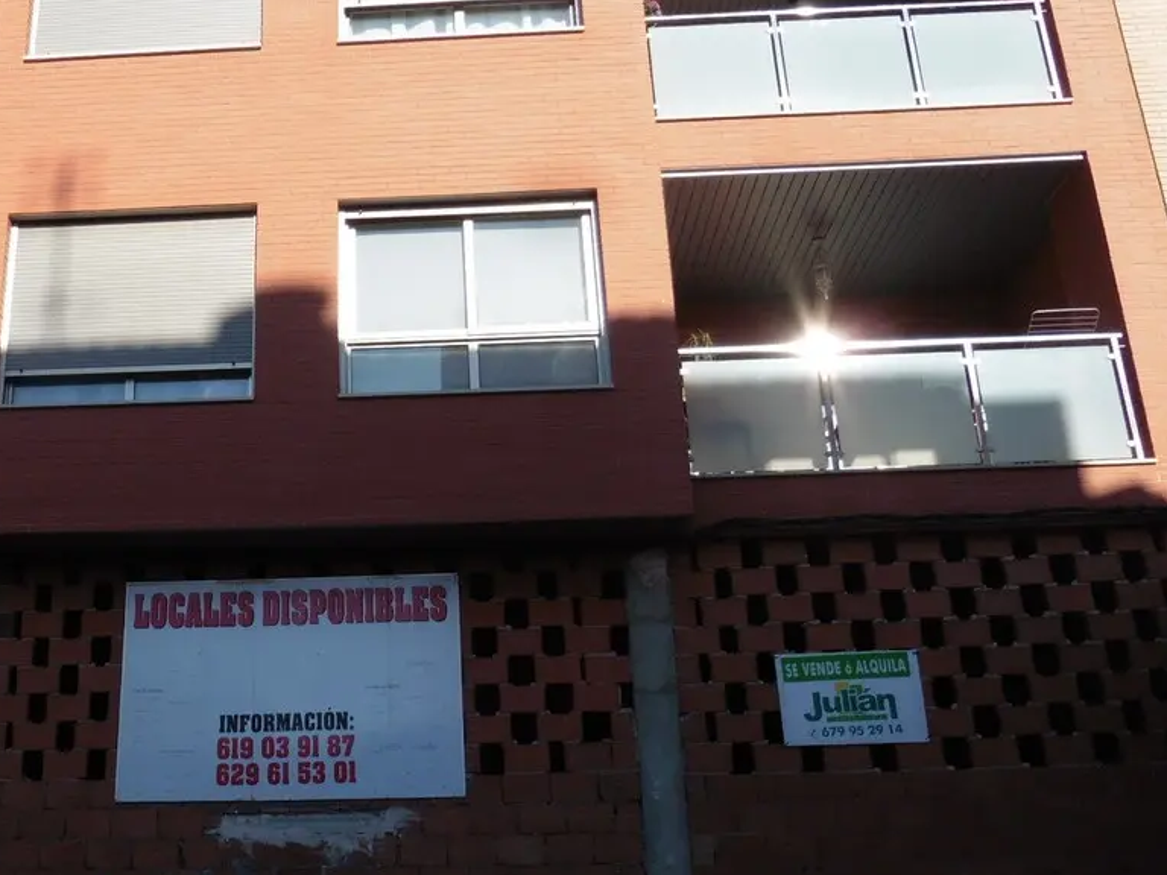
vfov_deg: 35.9
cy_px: 363
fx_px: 1349
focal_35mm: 40
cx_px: 342
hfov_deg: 45.7
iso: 100
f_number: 3.3
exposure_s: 1/1000
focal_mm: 4.3
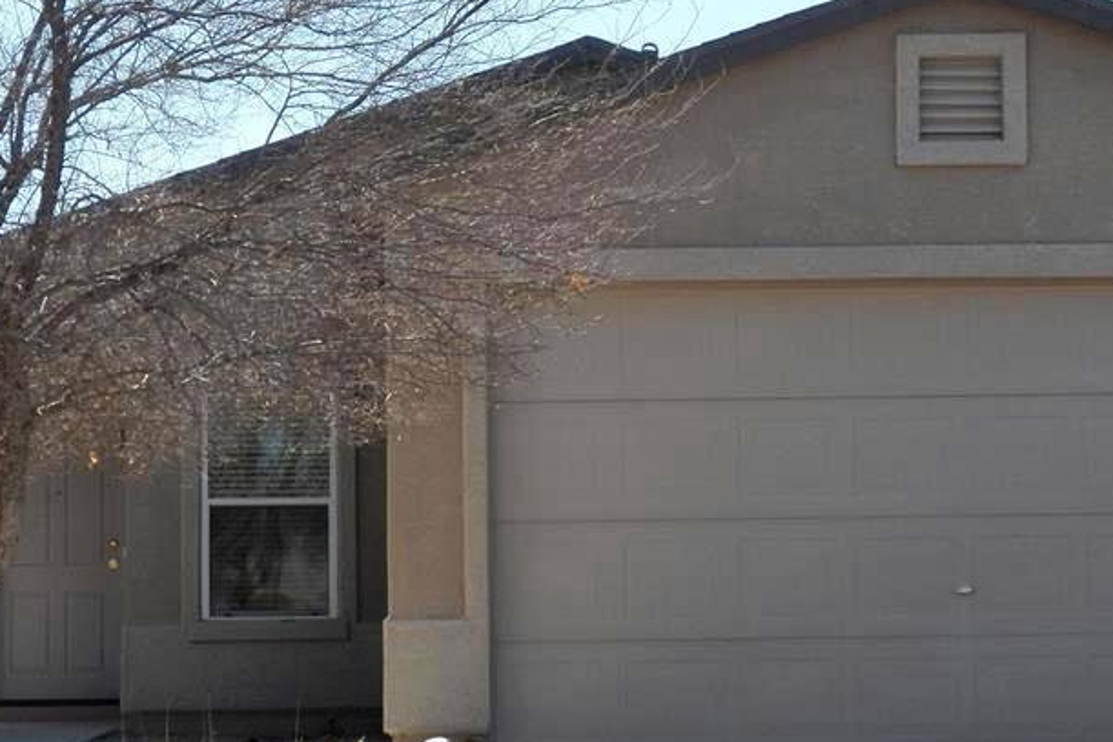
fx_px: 3894
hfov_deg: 16.3
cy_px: 399
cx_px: 536
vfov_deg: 10.9
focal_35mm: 126
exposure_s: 1/1000
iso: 125
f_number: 4
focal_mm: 13.2
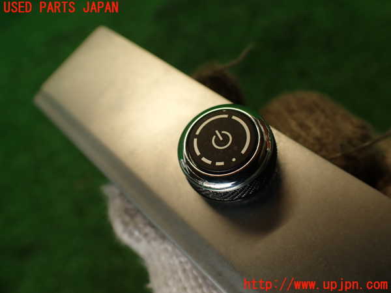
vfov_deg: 46.8
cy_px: 146
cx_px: 196
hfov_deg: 60.0
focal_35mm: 30
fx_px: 339
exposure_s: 1/80
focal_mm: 5.4
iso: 100
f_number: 2.3
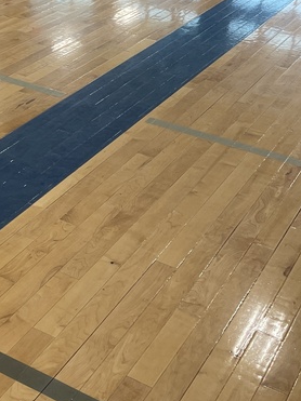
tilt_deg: -8.1
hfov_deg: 20.6
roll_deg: -1.6
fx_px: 800
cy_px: -115
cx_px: -1
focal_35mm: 69
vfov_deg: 24.7
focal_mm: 5.1
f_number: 1.6
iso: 80
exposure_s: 1/120
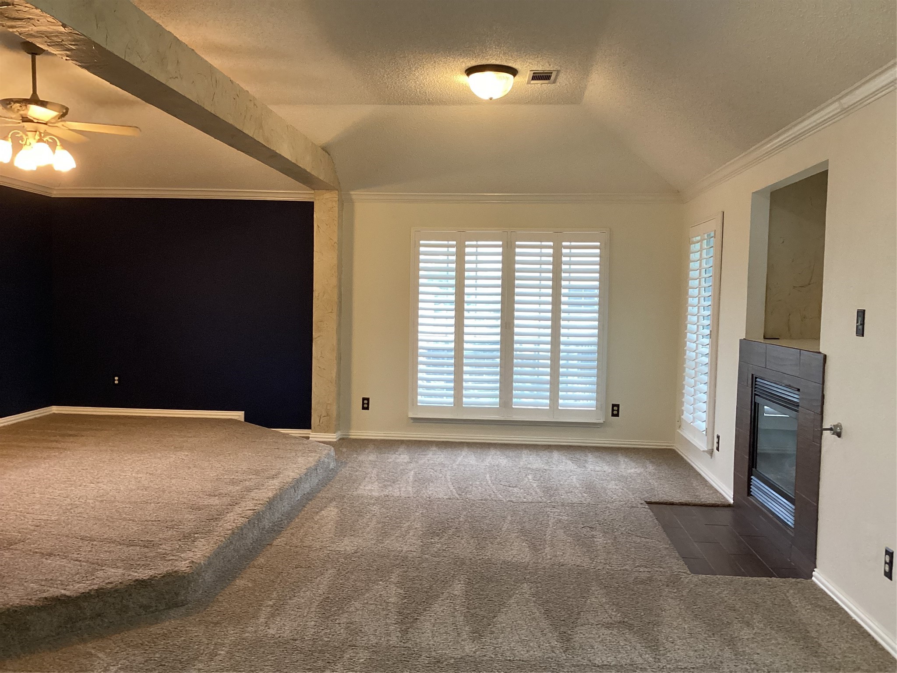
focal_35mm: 31
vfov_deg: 45.4
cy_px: 336
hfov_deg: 58.4
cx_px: 448
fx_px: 803
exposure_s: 1/50
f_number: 2.4
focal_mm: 3.3
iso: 250
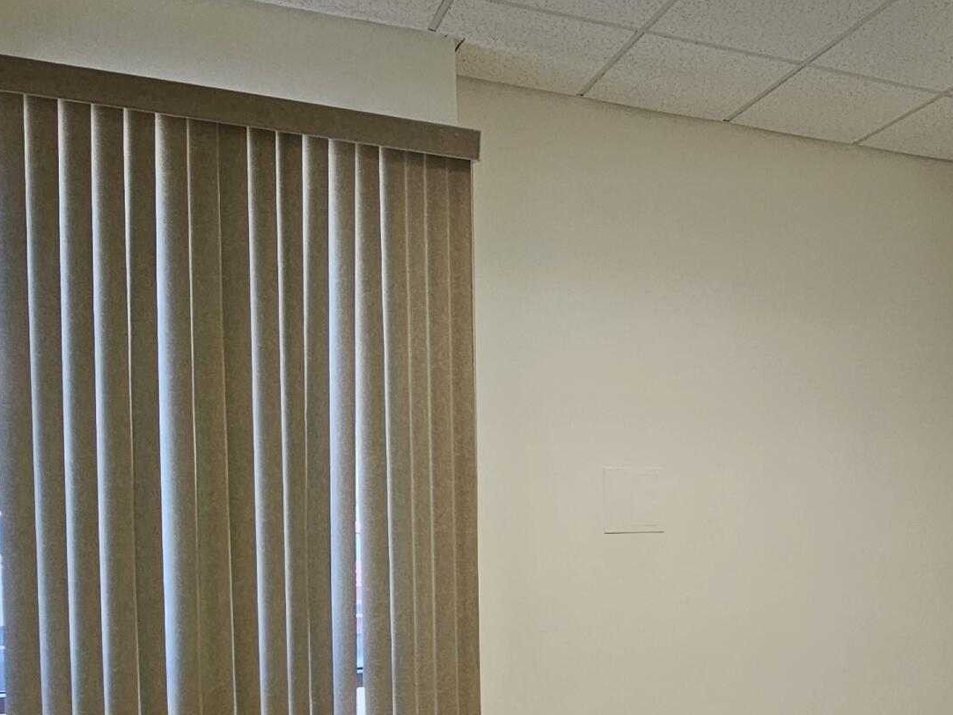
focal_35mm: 36
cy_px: 552
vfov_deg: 38.5
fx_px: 991
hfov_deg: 49.2
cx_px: 719
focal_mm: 2.2
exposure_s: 1/60
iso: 125
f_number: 2.2
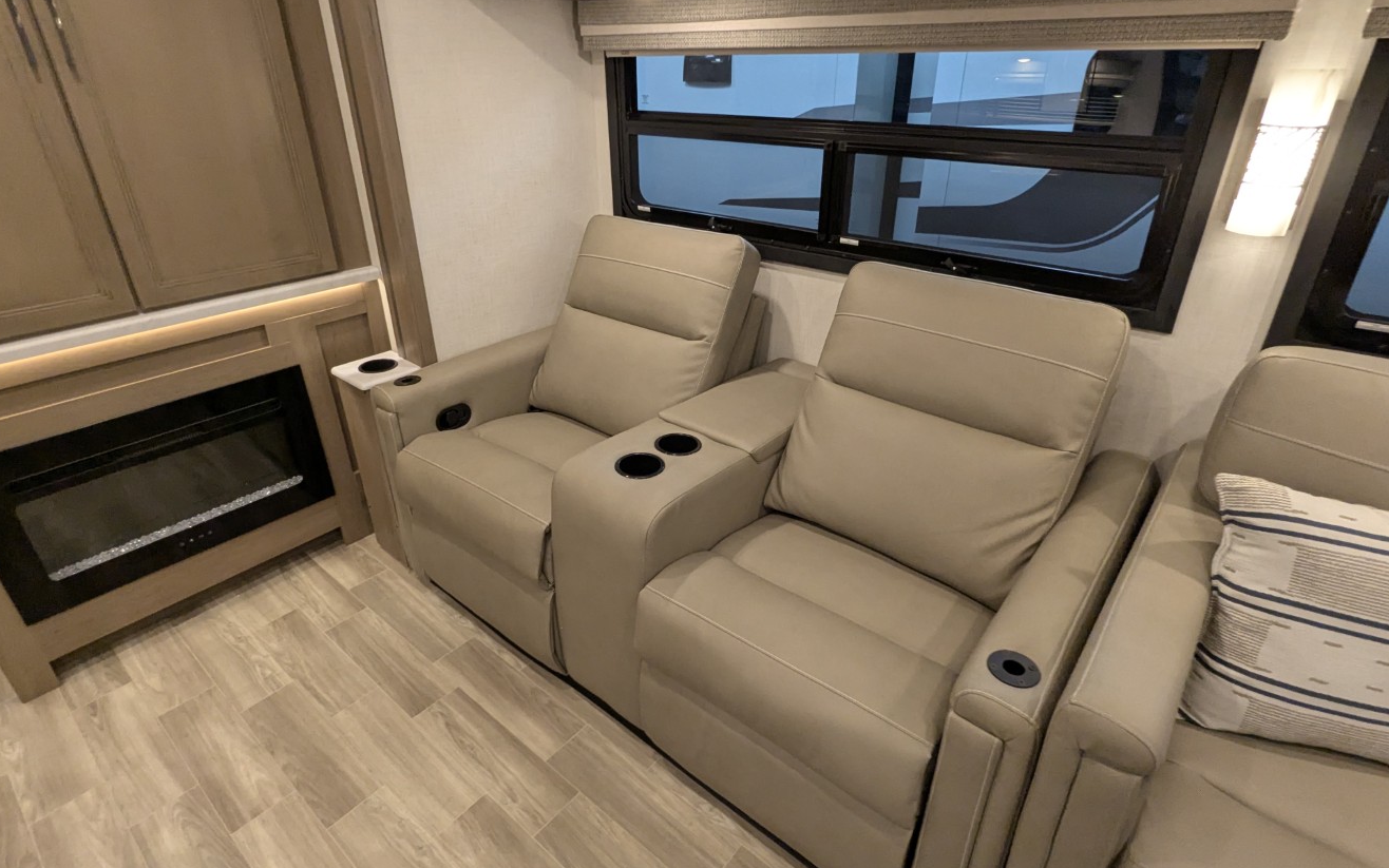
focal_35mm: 18
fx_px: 682
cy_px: 413
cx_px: 691
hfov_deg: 91.1
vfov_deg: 65.0
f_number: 2.2
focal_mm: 2.35
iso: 328
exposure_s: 1/96.1
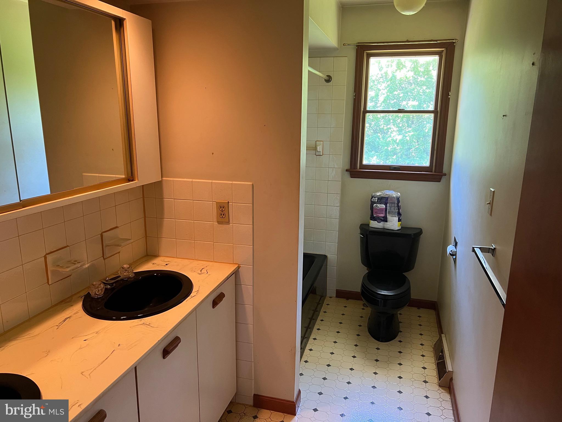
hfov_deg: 67.3
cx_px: 281
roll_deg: -0.2
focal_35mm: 26
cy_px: 211
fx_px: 422
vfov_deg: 53.1
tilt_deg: -12.7
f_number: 1.5
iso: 200
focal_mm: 5.7
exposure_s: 1/60
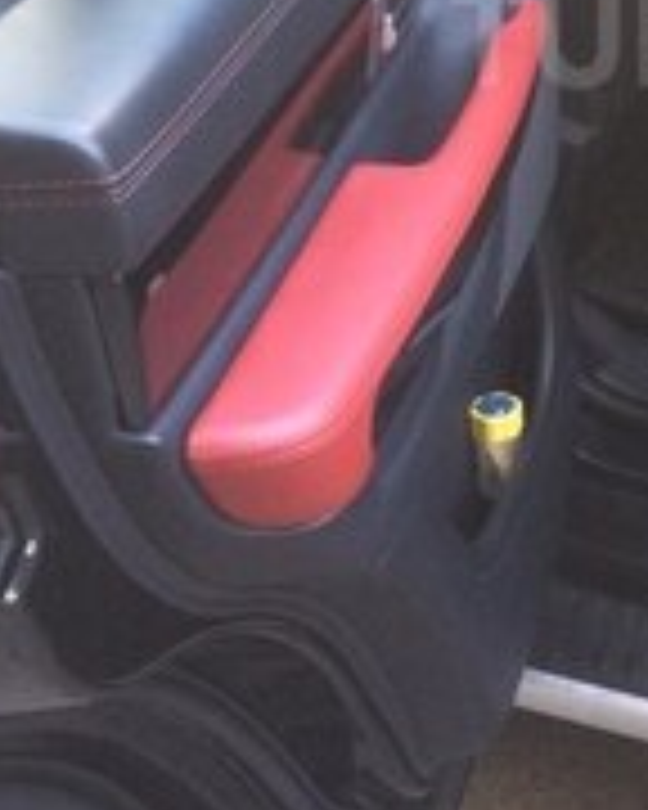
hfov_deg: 18.5
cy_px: 36
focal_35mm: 78
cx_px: 796
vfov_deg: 23.6
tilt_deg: -25.1
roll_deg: +3.3
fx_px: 1870
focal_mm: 4.15
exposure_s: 1/33
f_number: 2.2
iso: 64
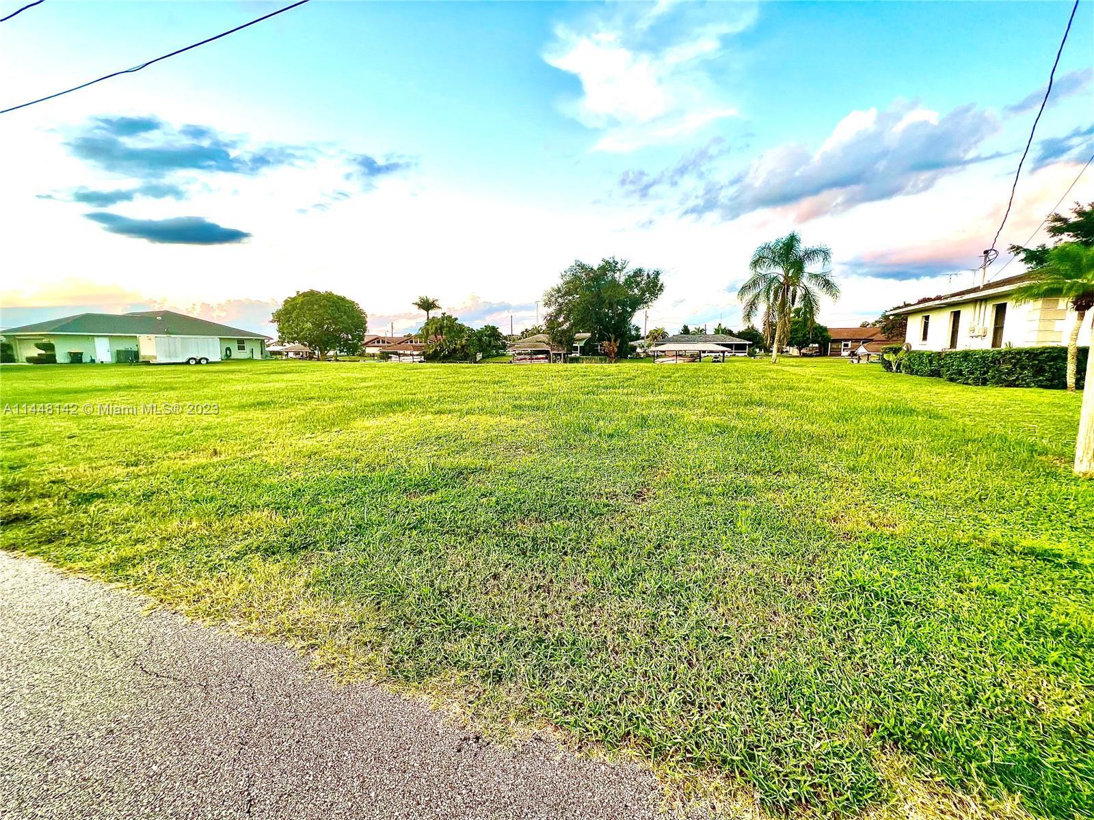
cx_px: 547
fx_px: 411
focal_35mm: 13
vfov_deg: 89.9
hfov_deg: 106.2
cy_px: 410
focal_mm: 1.57
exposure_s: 1/99
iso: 32
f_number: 1.8
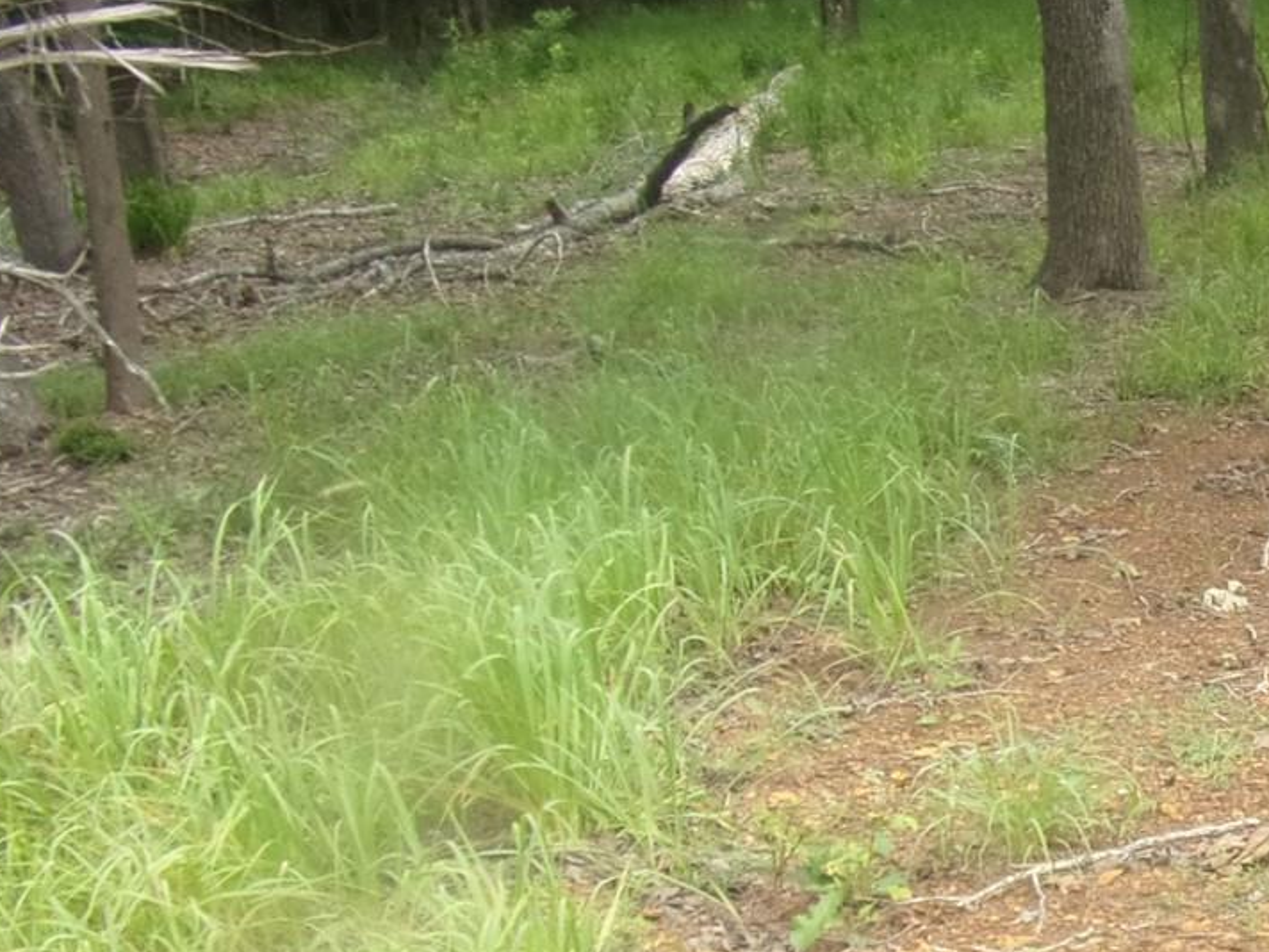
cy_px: 845
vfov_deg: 20.9
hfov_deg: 25.4
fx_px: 2529
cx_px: 1513
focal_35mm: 69
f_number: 3.3
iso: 80
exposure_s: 1/100
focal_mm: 4.3
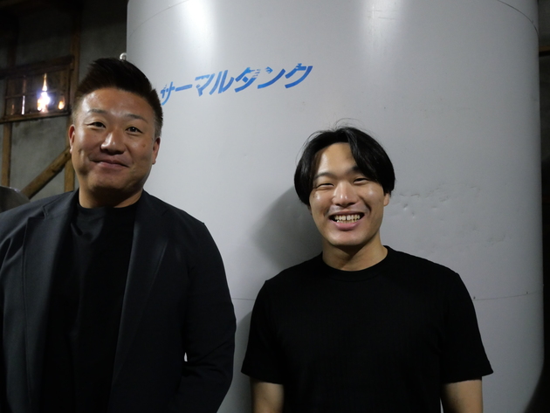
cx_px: 275
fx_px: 477
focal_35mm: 30
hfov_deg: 59.9
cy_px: 206
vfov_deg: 46.8
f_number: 3.8
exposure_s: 1/30
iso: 3200
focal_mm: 15
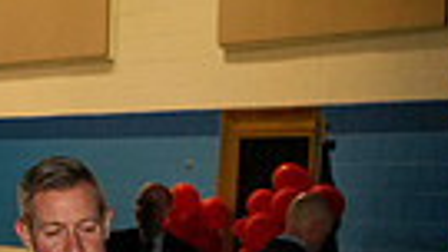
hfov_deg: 10.3
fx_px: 2483
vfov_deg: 5.5
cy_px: 736
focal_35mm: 209
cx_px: 249
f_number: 5.6
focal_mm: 40
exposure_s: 1/200
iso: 2000
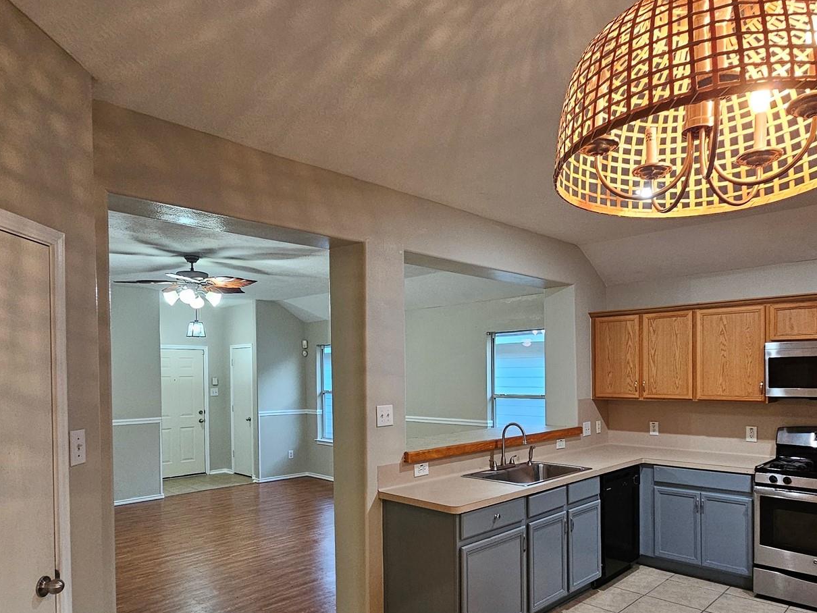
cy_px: 385
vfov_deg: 60.3
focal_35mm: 22
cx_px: 461
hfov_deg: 76.0
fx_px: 519
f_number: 2.2
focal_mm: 2.2
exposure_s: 1/60
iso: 400
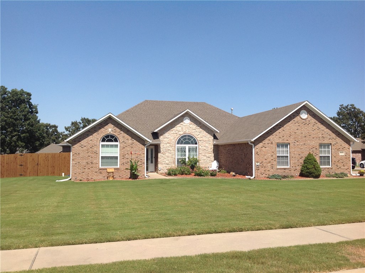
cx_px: 182
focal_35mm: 35
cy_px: 136
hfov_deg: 52.7
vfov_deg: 40.6
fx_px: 368
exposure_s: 1/2160
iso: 50
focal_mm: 4.28
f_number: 2.4
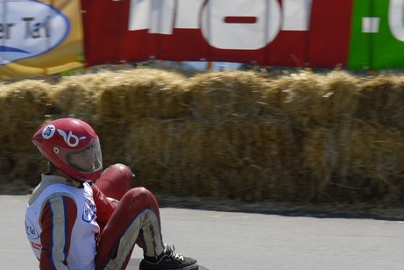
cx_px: 156
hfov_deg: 17.4
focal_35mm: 118
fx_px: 1322
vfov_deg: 11.6
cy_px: 192
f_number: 8
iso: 250
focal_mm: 55
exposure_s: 1/350
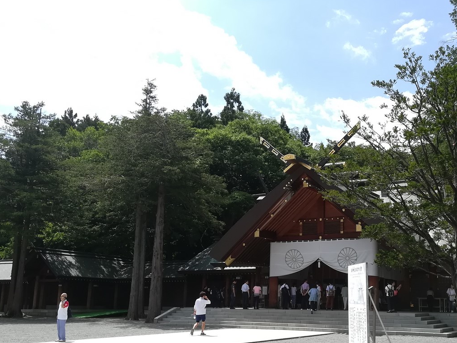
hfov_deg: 45.3
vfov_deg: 35.0
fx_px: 541
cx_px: 293
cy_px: 200
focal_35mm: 41
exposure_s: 1/881
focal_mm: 3.83
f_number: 2.2
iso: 50
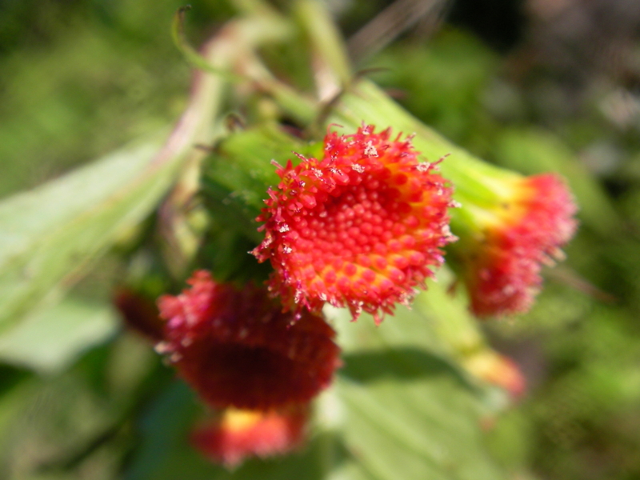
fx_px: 758
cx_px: 320
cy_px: 240
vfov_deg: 35.1
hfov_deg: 45.8
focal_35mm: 41
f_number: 4.5
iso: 50
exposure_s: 1/400
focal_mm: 6.3
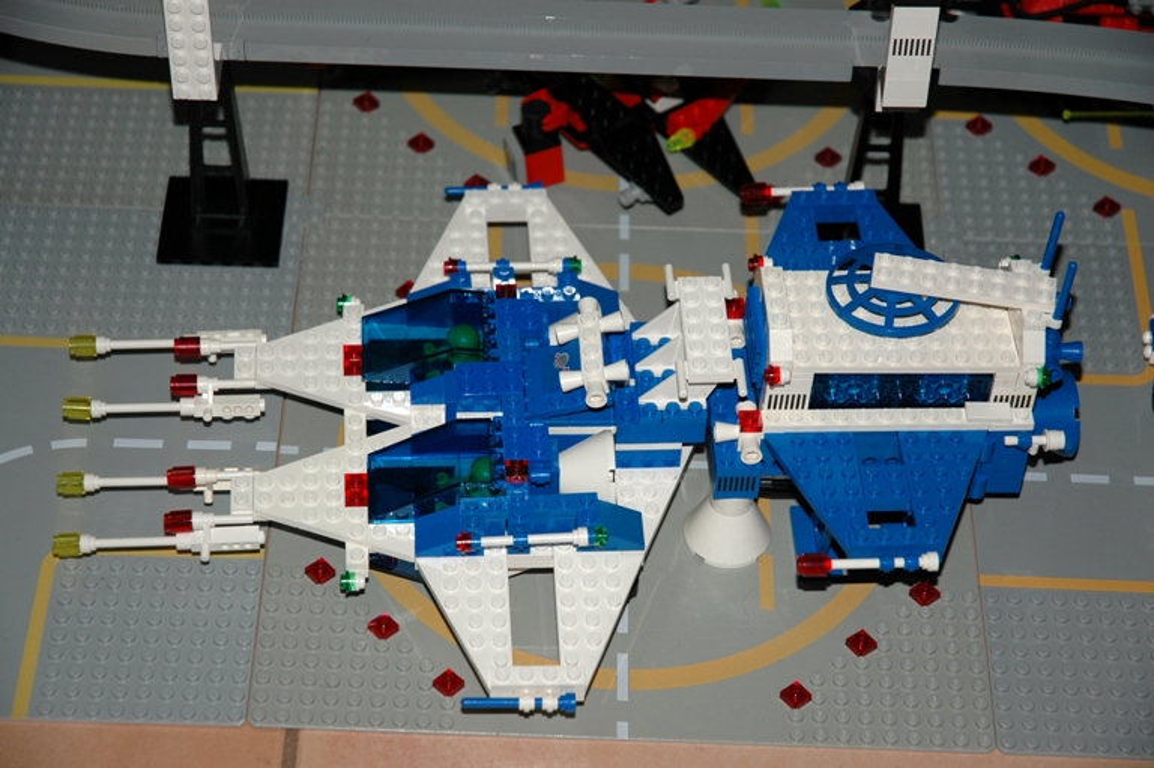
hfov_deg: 20.9
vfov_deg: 14.0
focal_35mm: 98
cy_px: 384
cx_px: 577
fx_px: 3123
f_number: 4.5
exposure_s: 1/60
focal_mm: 65
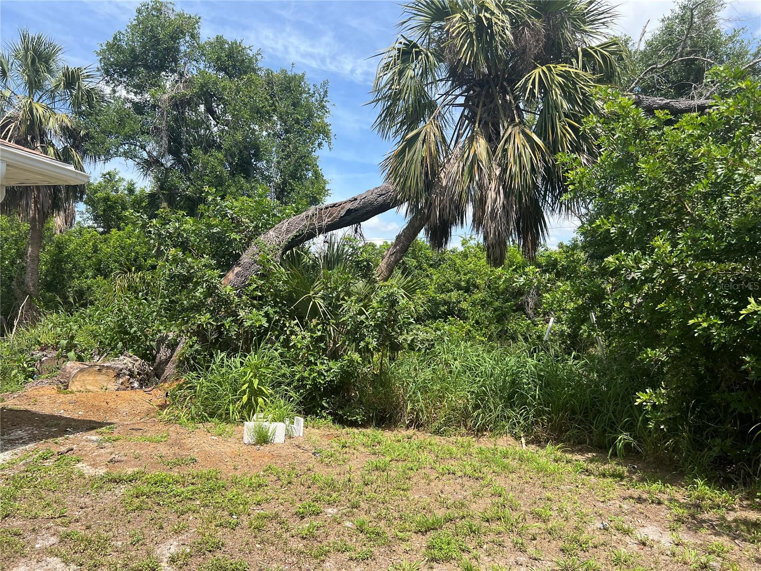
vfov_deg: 53.1
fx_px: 572
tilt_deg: +2.8
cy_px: 286
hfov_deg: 67.3
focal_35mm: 26
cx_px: 380
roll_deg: +0.7
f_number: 1.5
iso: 50
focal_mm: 5.7
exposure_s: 1/2299
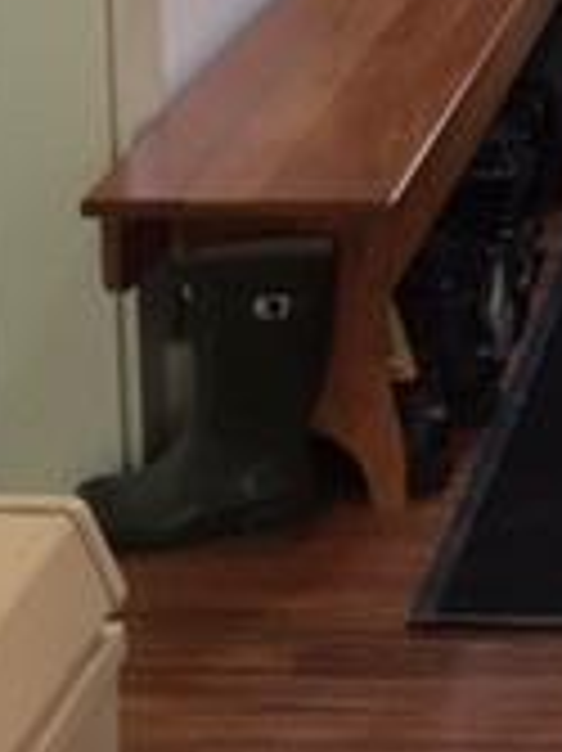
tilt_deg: -6.4
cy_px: -365
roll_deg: -0.2
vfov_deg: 16.3
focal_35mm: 111
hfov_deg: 12.3
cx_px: 980
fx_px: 2406
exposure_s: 1/30
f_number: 2.2
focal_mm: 4.15
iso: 100
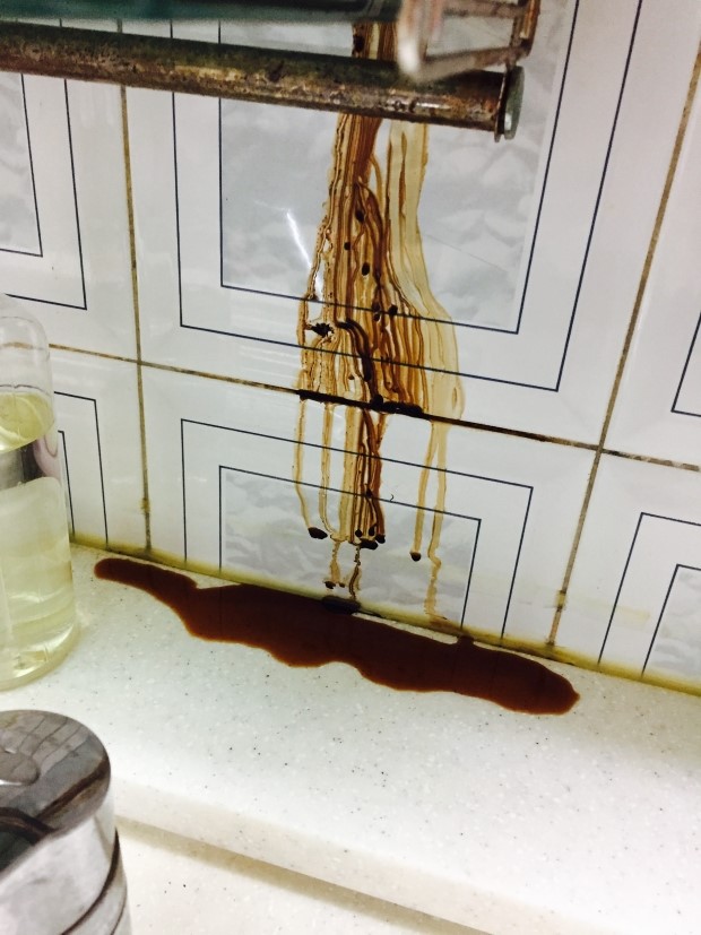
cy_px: 468
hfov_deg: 48.2
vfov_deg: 61.7
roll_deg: -4.7
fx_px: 783
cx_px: 350
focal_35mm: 29
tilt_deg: -28.8
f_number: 2.2
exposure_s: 1/30
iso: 160
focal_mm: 4.15
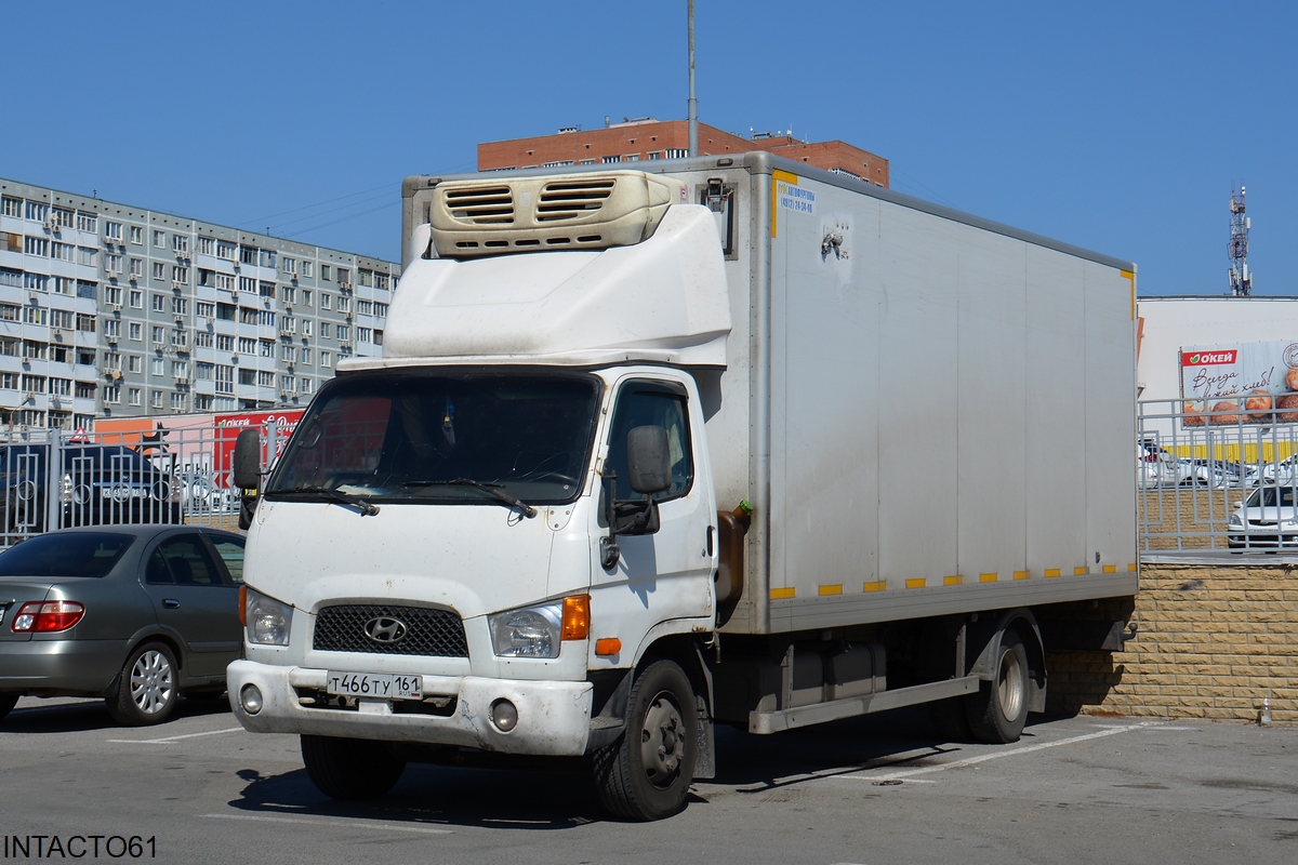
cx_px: 649
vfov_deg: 28.1
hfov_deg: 41.1
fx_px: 1731
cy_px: 432
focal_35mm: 48
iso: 100
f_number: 10
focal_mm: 32
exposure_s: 1/400
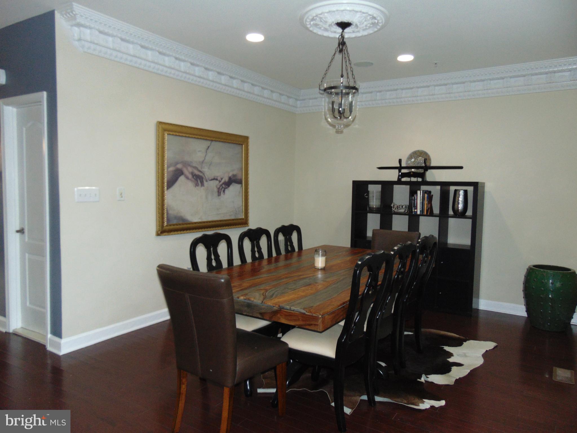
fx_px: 417
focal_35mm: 25
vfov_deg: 54.9
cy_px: 216
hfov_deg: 69.4
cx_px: 288
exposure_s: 1/30
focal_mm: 4.5
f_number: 3
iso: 200
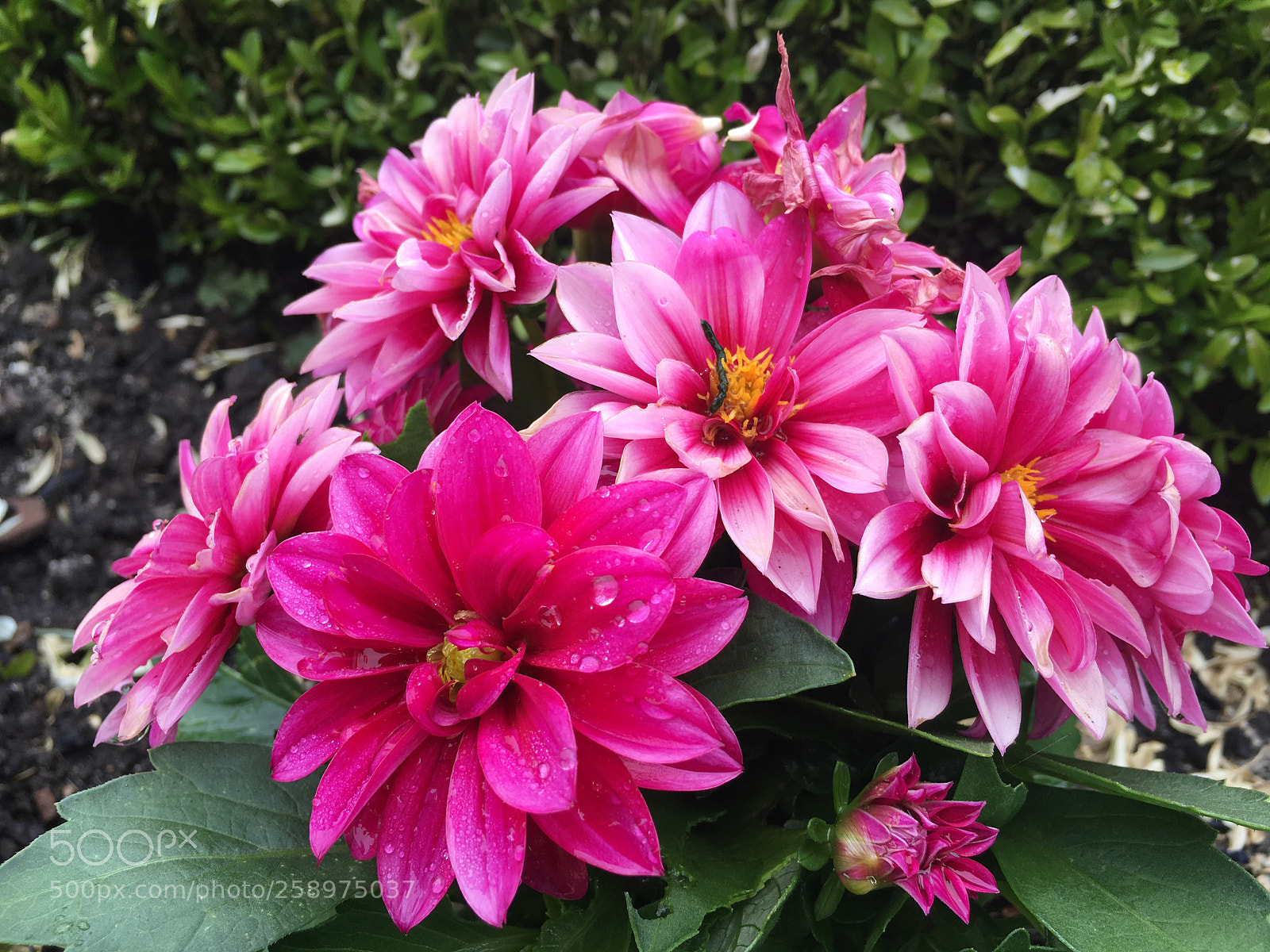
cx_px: 635
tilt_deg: -32.4
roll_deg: -2.9
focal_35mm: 29
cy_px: 476
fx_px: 1064
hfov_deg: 61.7
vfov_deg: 48.2
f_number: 2.2
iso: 25
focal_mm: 4.15
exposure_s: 1/144
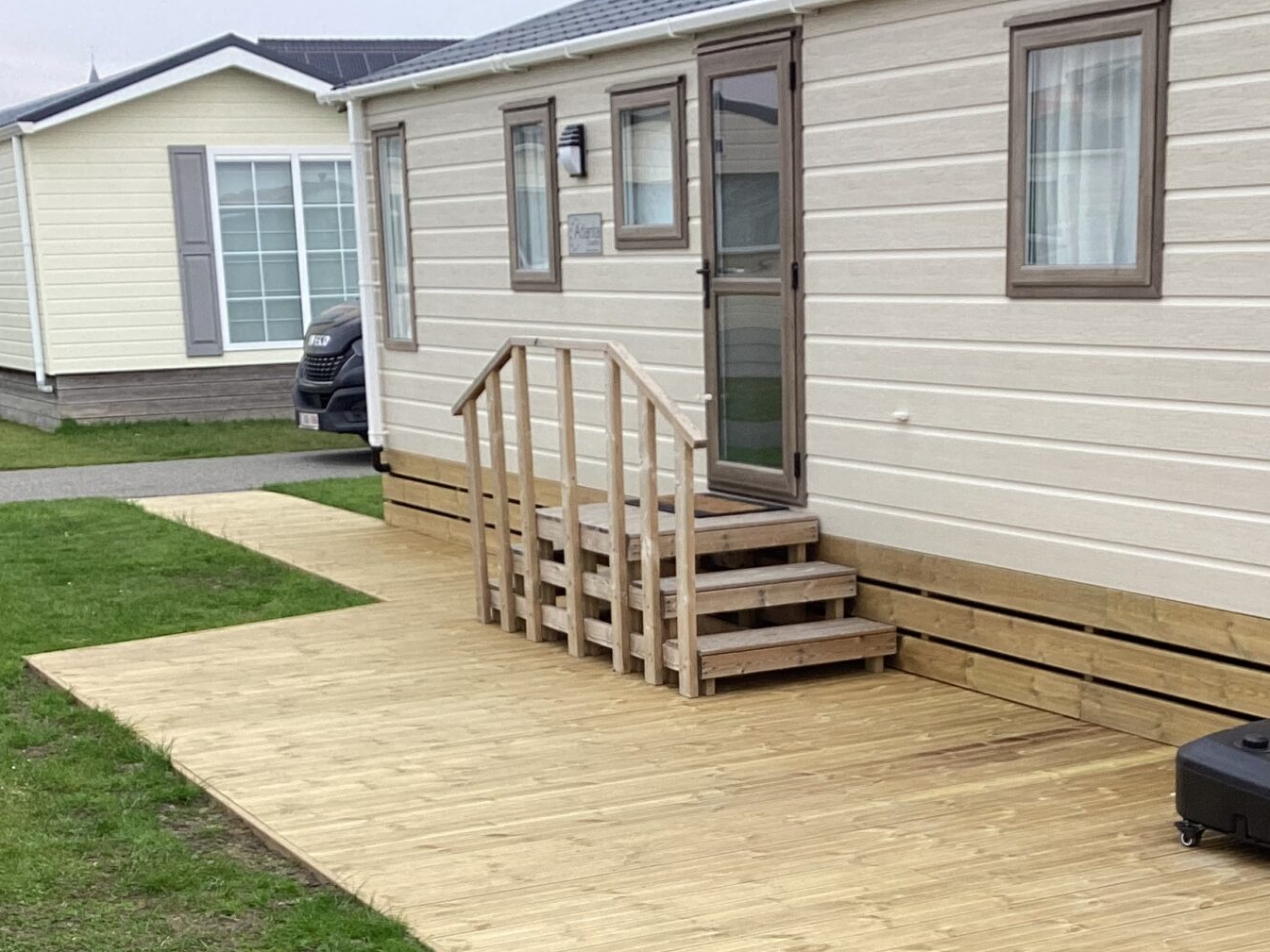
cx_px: 653
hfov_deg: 32.7
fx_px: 2165
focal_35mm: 59
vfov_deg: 24.4
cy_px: 777
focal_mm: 3.3
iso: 32
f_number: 2.4
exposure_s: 1/100
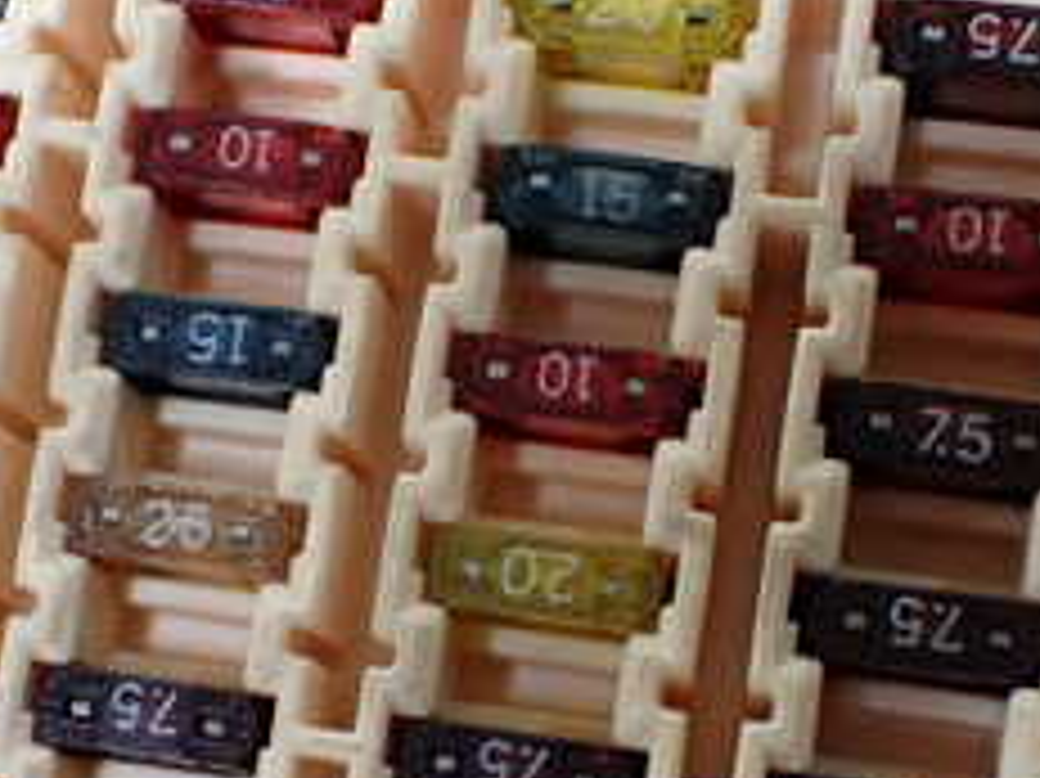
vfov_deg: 18.7
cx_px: 410
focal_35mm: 78
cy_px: 634
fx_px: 2342
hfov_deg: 25.0
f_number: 2.3
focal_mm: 5.4
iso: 320
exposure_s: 1/125
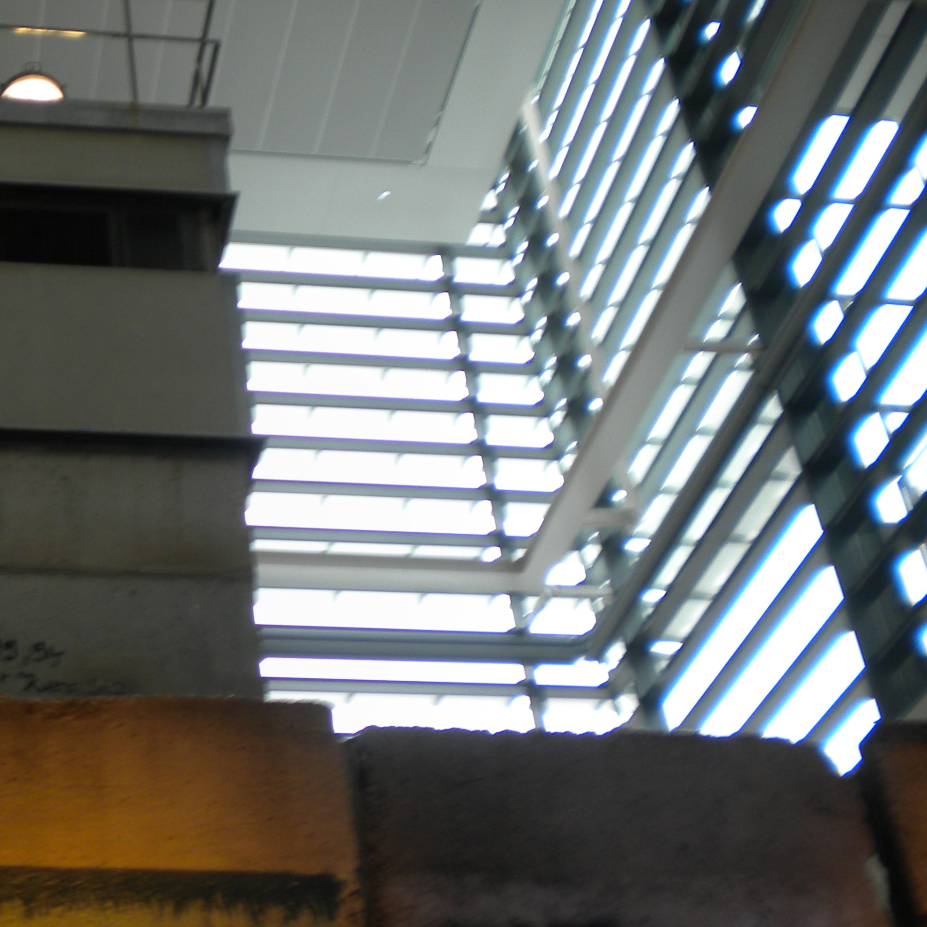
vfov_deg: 30.0
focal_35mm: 57
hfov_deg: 28.8
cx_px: 81
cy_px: 556
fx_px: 1727
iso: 80
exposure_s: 1/13.2
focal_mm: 6.3
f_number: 3.1
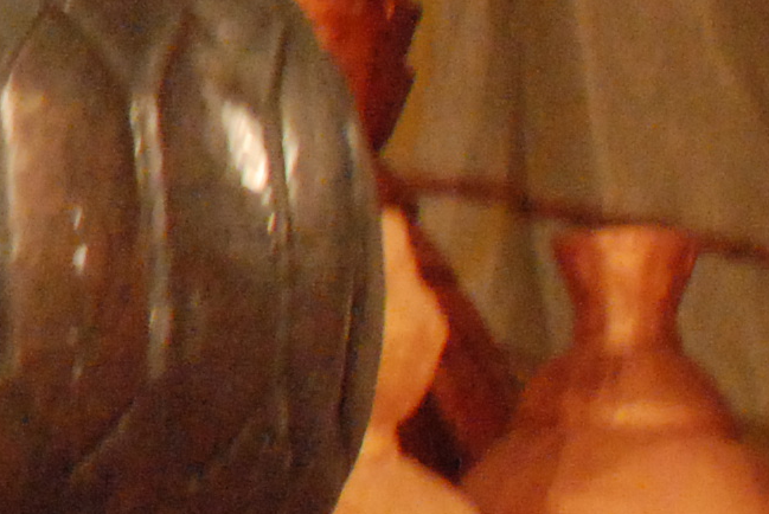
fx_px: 3827
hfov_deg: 10.0
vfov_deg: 7.6
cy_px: -210
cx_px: -1103
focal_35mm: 179
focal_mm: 20
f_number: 4
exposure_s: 1/60
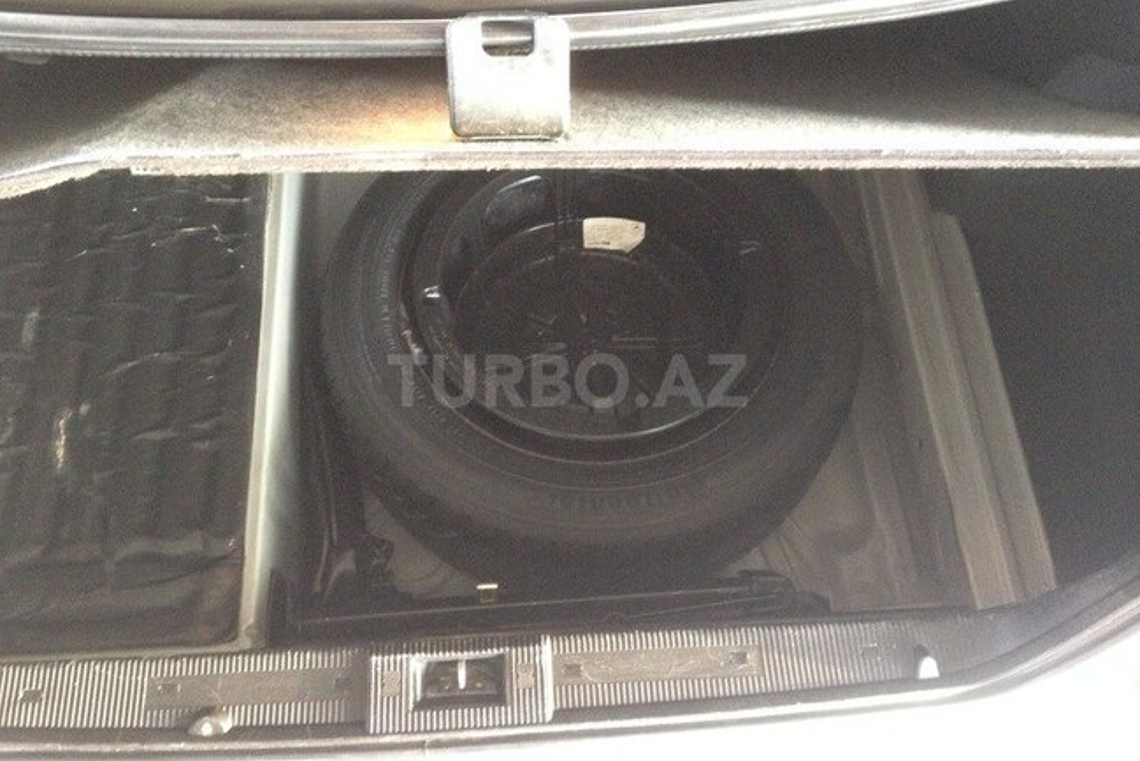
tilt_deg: -64.6
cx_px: 567
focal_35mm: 37
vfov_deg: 36.0
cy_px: 380
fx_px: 1172
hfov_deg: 51.9
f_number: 2.4
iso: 500
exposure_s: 1/15
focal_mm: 4.28
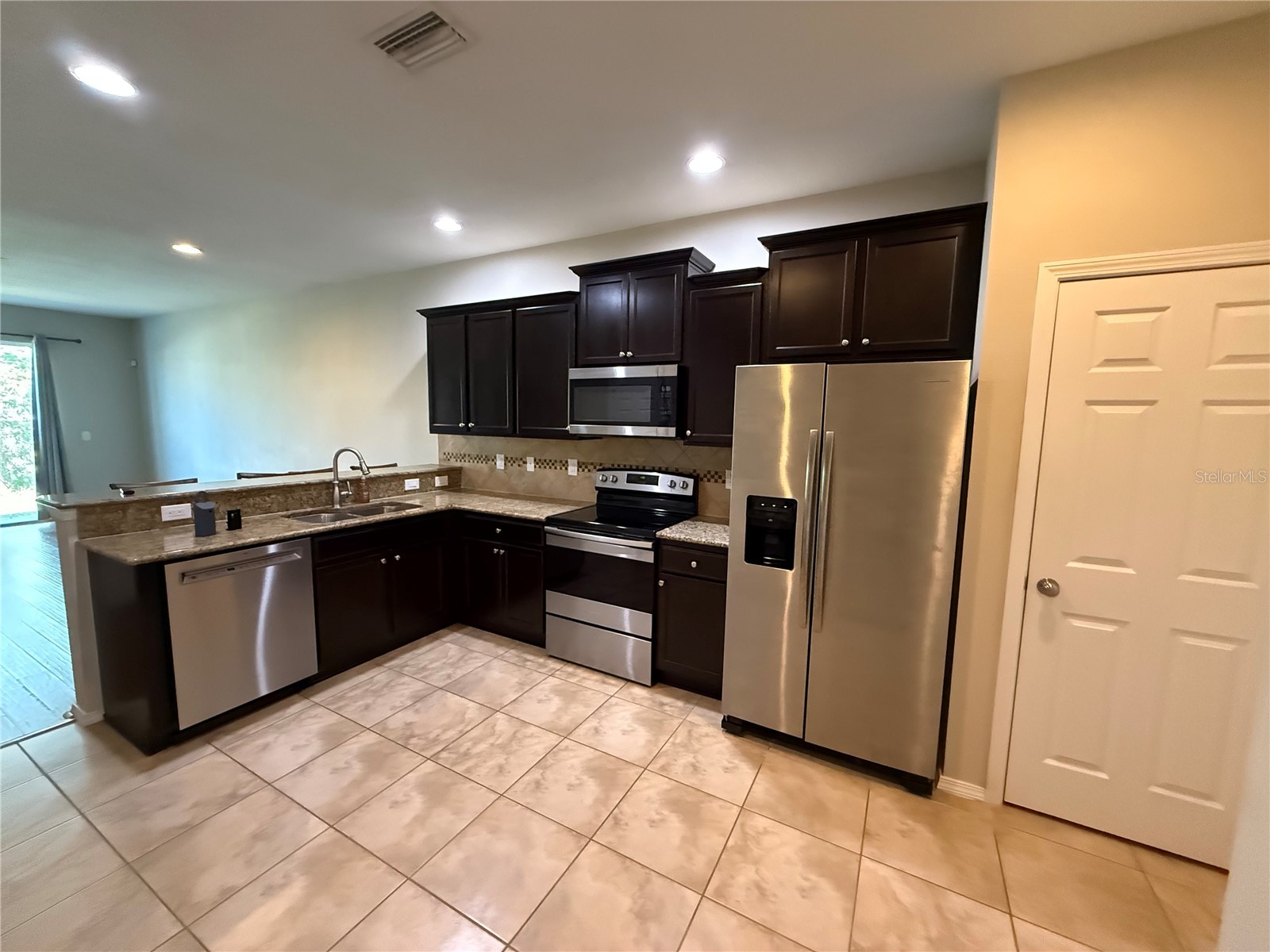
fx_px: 514
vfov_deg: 85.7
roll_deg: -1.1
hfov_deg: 102.1
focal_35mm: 14
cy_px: 476
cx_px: 635
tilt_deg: -6.1
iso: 1250
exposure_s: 1/60
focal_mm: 2.22
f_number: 2.2
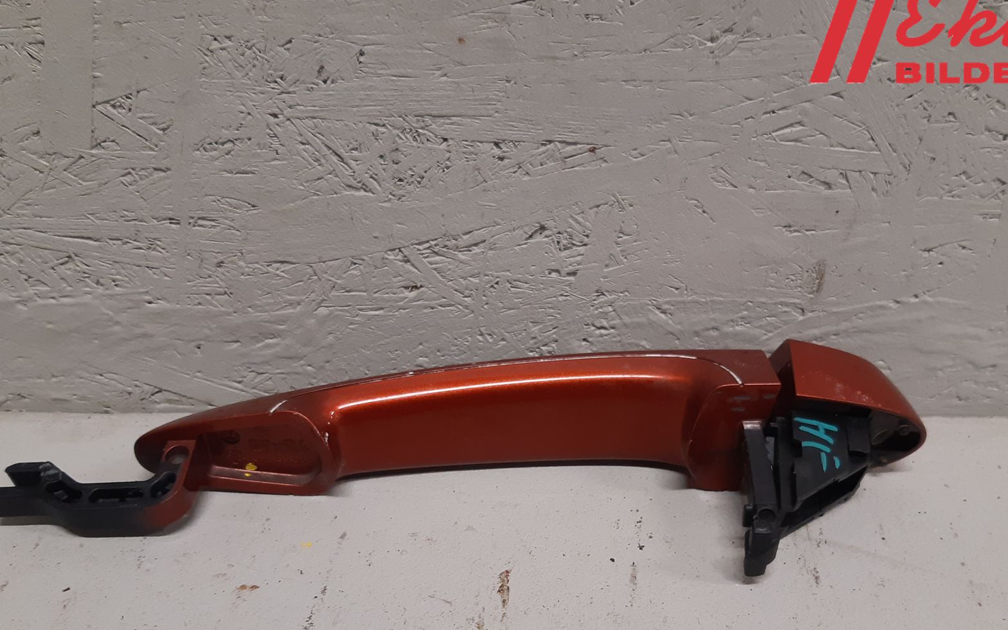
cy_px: 468
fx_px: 989
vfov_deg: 34.6
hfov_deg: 53.9
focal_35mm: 36
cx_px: 546
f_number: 1.7
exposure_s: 1/50
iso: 160
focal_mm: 3.93
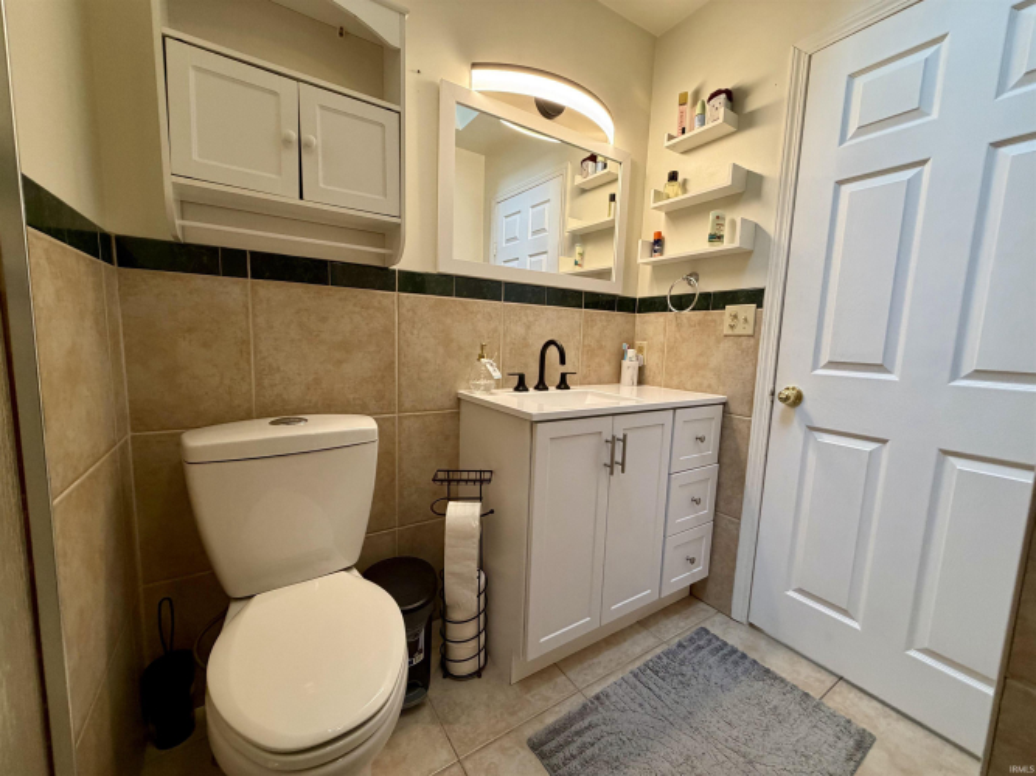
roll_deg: -2.2
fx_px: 419
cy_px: 388
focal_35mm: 14
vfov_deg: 85.7
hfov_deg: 102.1
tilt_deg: -7.3
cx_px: 518
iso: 320
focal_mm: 2.22
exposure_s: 1/120
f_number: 2.2
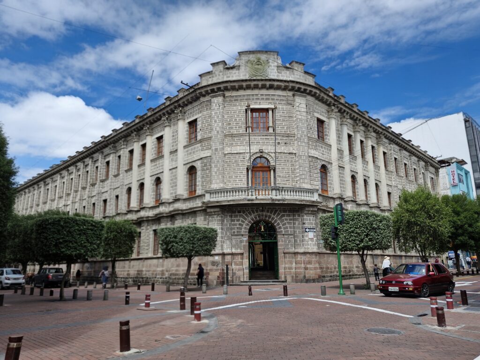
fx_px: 319
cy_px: 180
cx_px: 240
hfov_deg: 73.9
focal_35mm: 23
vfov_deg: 58.9
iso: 50
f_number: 1.8
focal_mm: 5.54
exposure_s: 1/1250
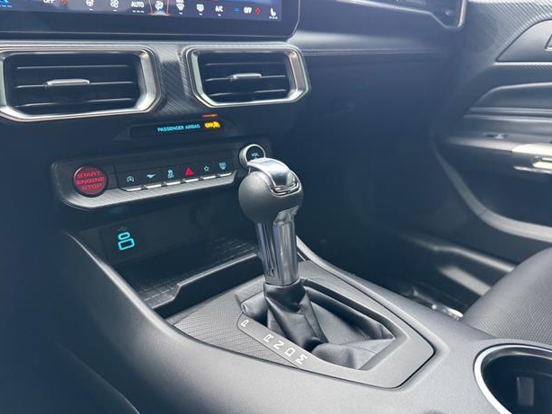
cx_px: 269
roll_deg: -2.1
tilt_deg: -23.1
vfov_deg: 54.9
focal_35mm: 25
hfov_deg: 69.4
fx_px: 399
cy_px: 207
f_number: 1.78
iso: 800
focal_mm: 6.76
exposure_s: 1/46
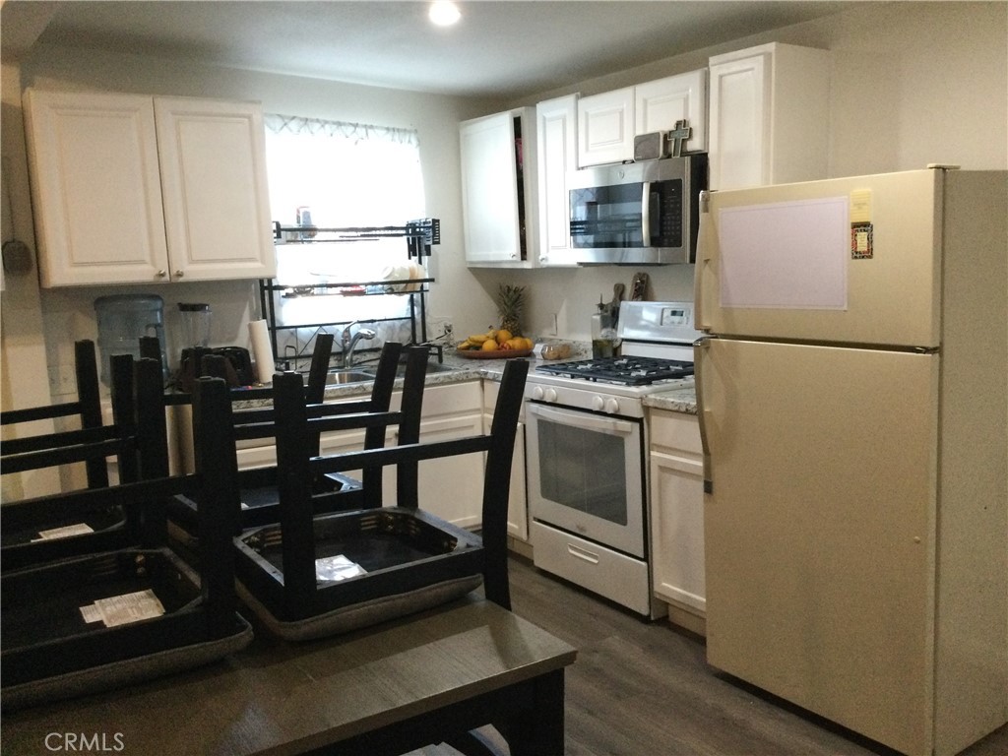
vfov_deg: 45.4
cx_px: 504
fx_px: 903
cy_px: 378
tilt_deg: -11.3
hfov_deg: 58.4
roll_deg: +1.4
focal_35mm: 31
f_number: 2.4
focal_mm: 3.3
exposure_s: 1/30
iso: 200
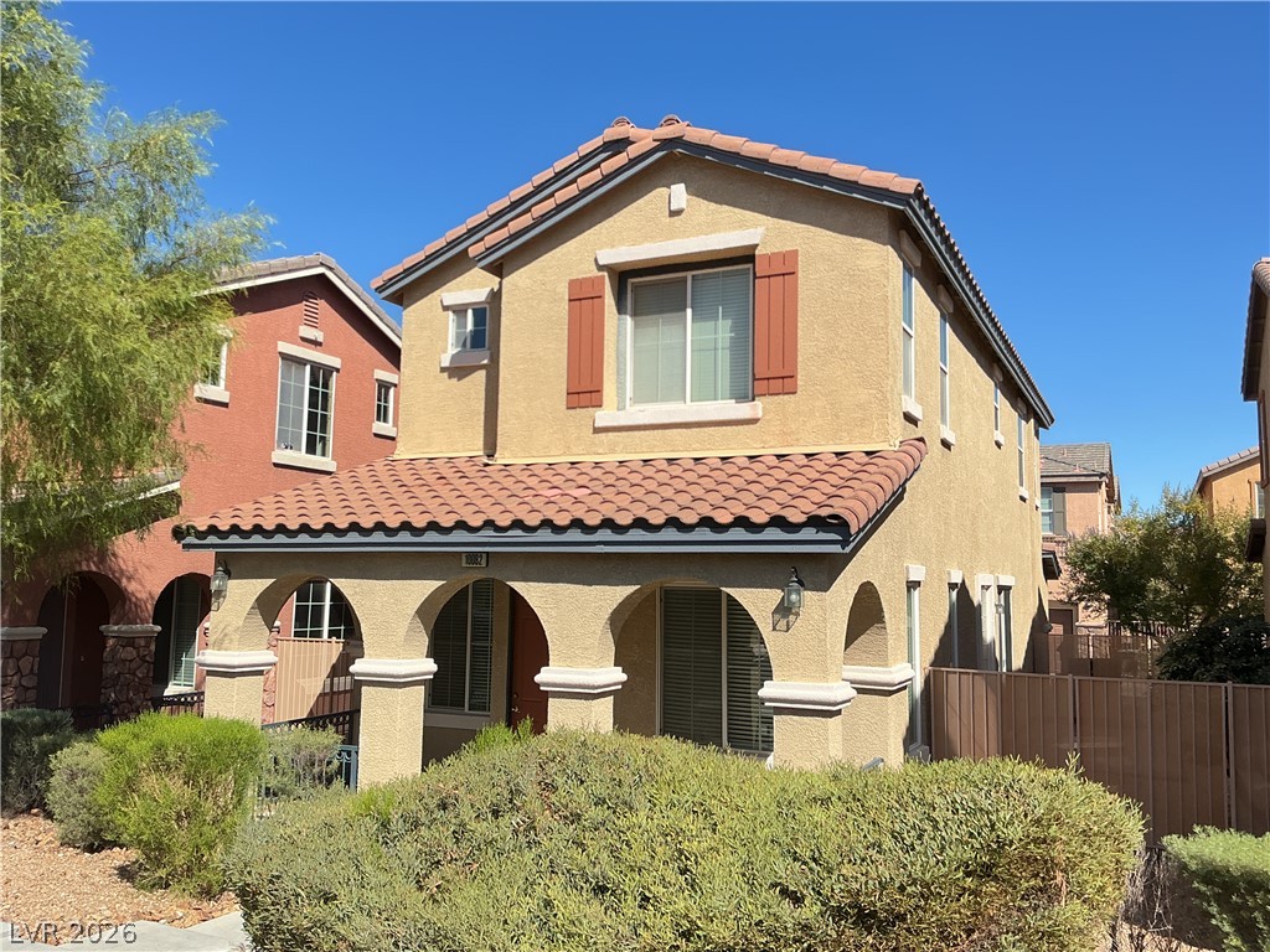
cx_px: 635
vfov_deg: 48.2
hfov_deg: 61.7
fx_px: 1064
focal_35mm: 29
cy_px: 476
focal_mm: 3
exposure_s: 1/1035
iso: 25
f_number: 1.8
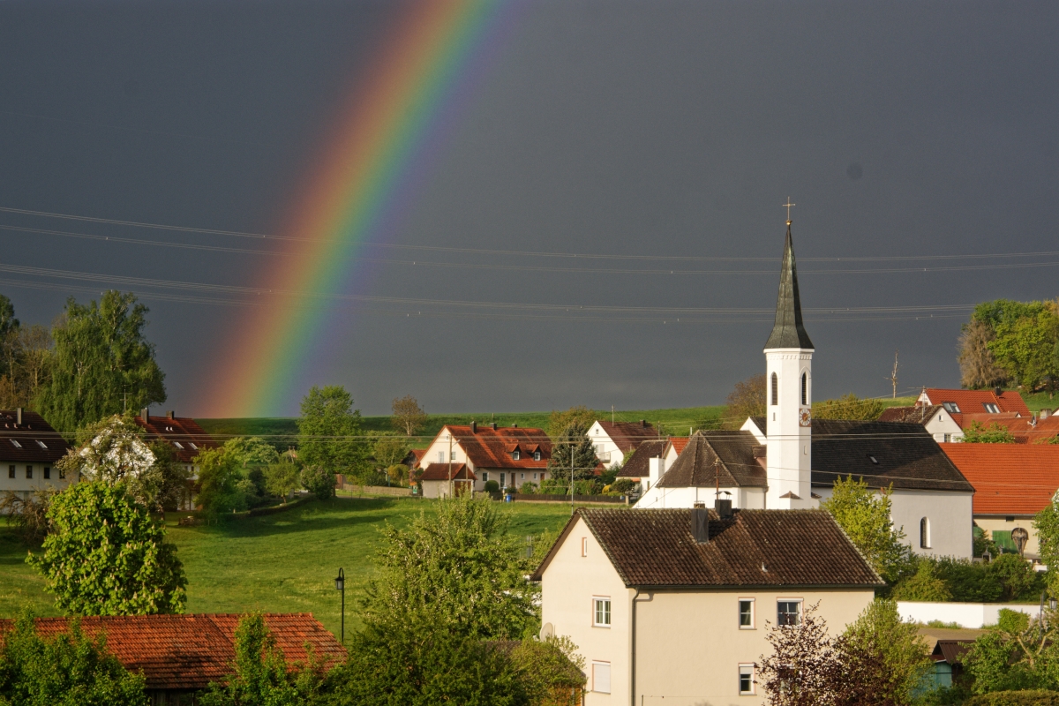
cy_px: 353
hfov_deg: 16.7
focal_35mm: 123
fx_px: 3618
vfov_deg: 11.1
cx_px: 530
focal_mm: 82
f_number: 9
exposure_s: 1/250
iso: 100
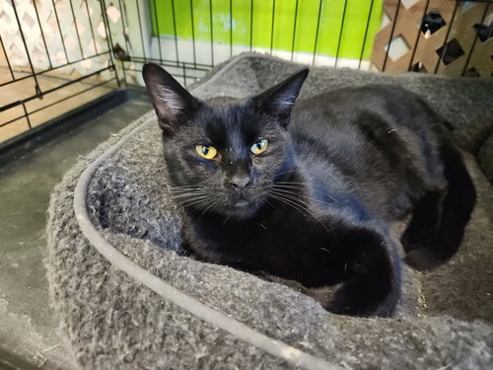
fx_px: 328
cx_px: 246
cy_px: 185
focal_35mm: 23
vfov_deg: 58.9
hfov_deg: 73.9
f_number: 1.8
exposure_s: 1/24
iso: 1250
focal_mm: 6.4
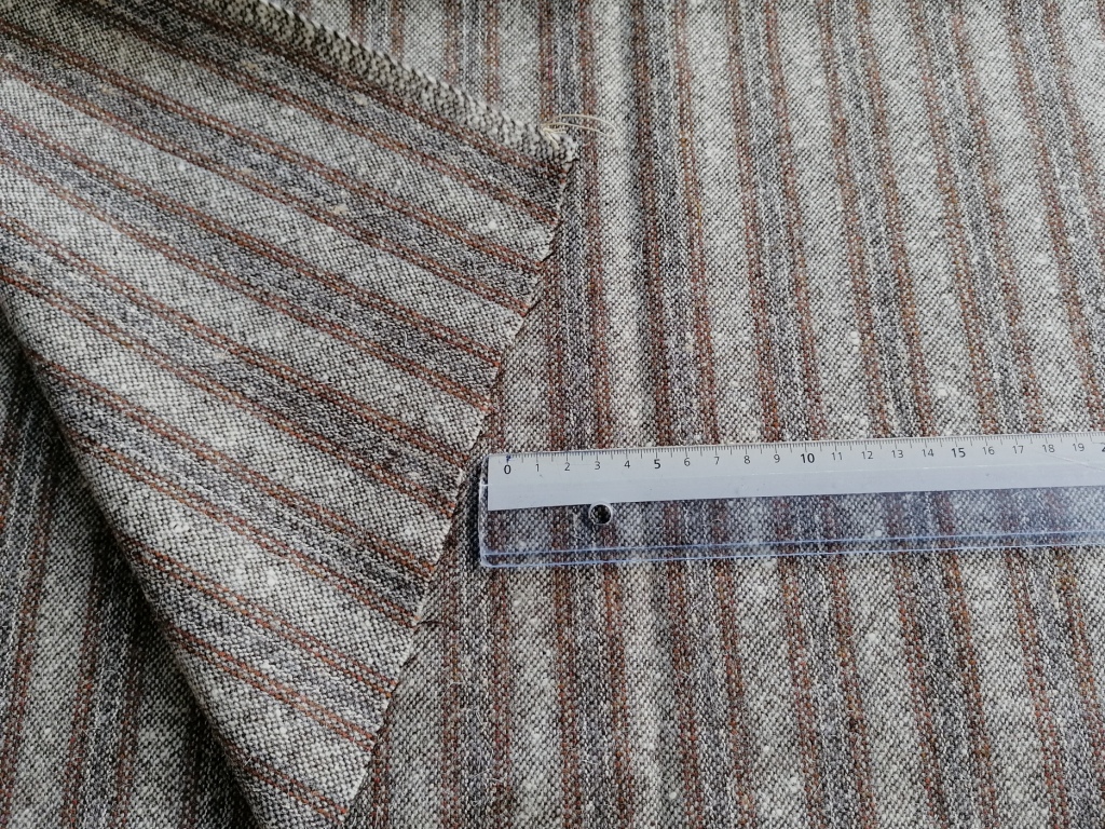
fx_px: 862
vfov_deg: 51.4
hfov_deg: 65.3
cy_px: 414
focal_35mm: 27
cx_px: 552
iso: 80
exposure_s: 1/100
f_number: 1.8
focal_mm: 4.75
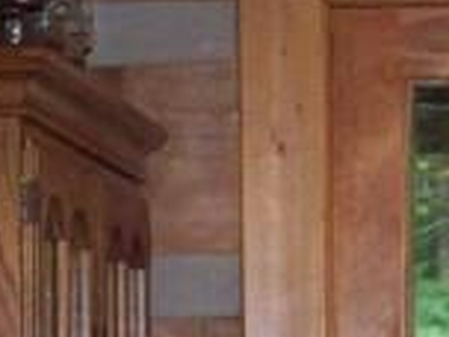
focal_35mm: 249
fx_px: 3230
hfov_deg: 7.9
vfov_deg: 5.8
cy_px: 742
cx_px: 523
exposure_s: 1/45
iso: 160
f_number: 2.8
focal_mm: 6.2
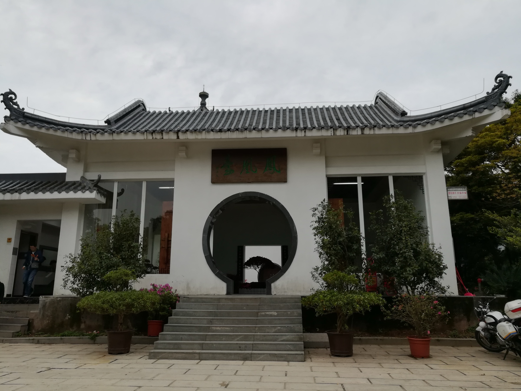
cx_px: 260
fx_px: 391
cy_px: 196
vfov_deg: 53.1
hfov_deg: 67.3
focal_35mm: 26
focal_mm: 3.83
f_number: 2.2
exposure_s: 1/213
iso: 50
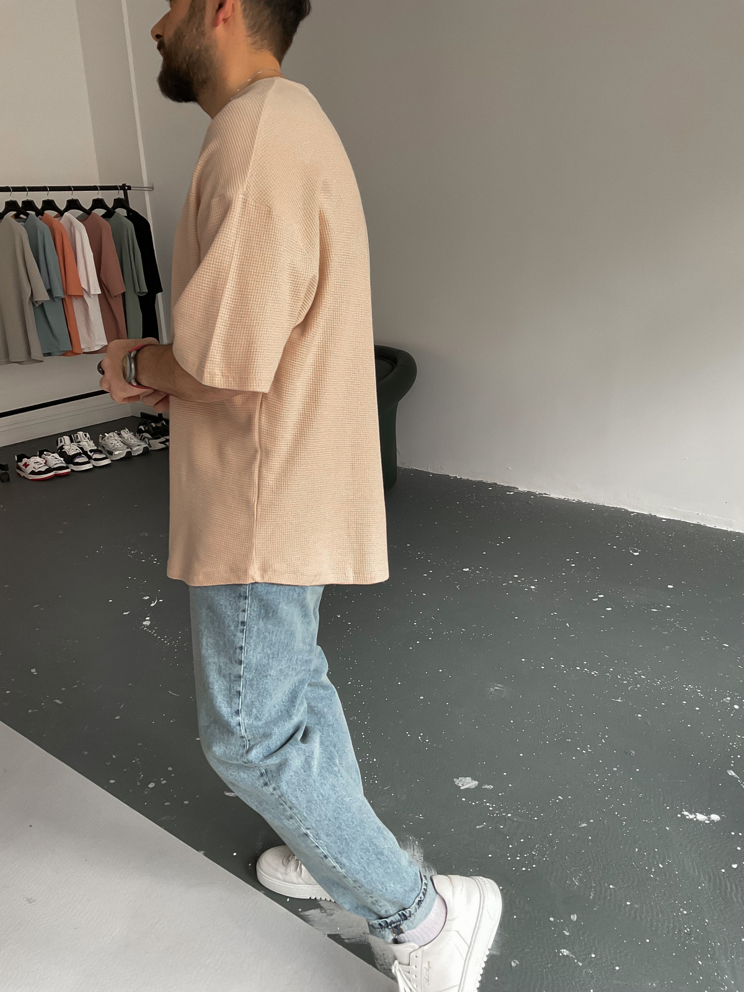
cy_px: 496
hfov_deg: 48.2
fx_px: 831
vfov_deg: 61.7
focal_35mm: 29
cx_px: 372
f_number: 1.8
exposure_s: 1/60
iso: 125
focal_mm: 3
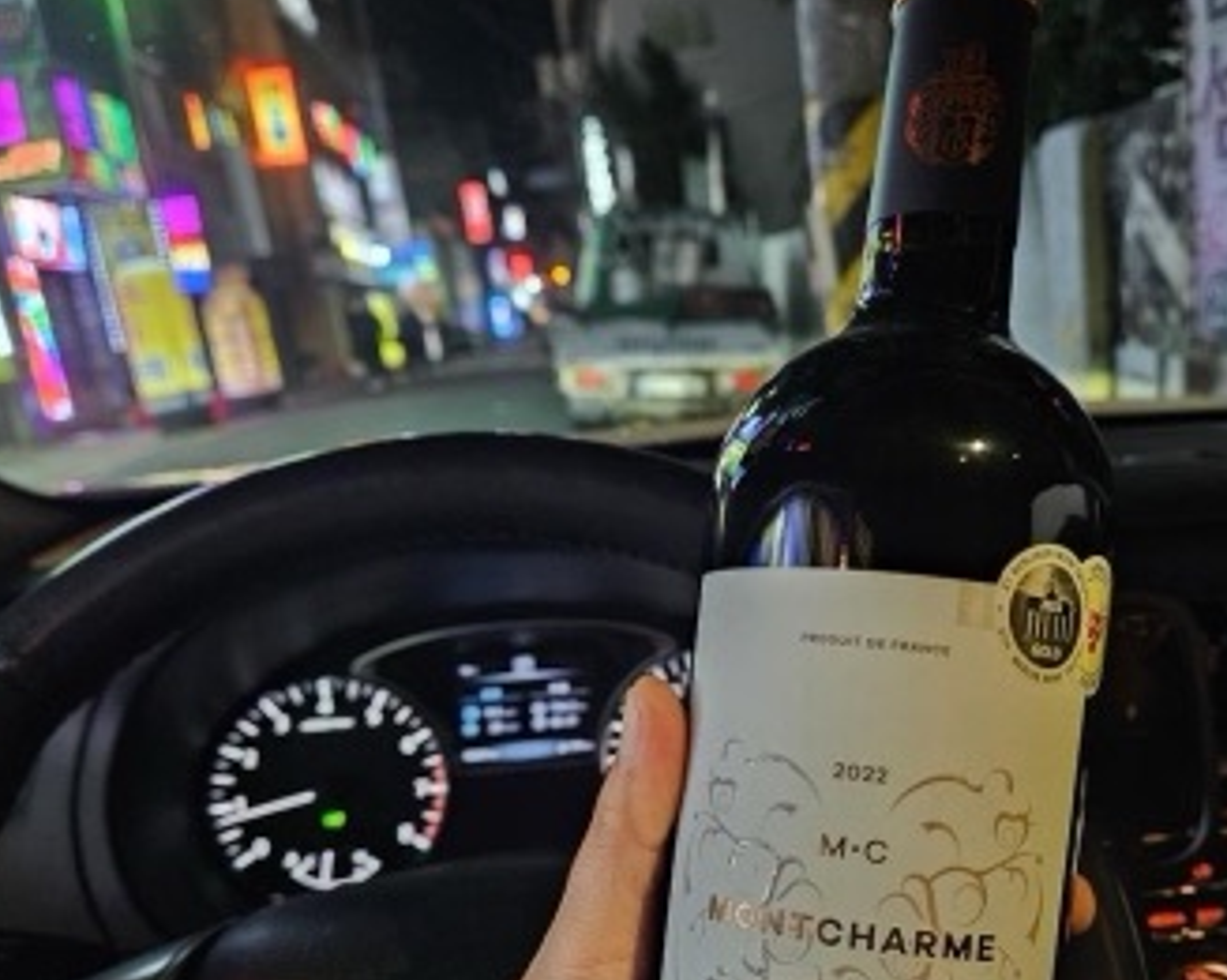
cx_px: 728
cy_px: 646
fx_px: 1197
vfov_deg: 43.9
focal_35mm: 33
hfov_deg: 53.9
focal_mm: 5.4
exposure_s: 1/30
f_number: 1.8
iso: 500
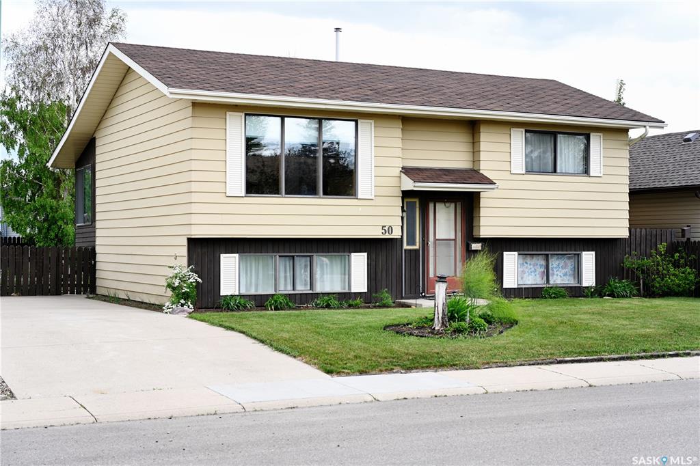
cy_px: 233
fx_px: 1050
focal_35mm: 54
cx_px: 350
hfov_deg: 36.9
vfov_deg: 25.0
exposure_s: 1/160
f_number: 4.5
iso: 100
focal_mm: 54
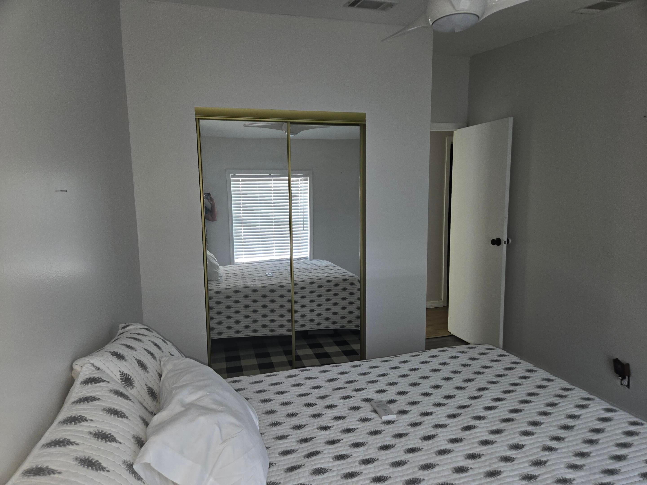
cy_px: 242
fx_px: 430
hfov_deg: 73.9
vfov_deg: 58.9
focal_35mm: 23
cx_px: 324
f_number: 1.8
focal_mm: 5.4
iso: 80
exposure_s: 1/60
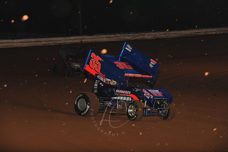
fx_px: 854
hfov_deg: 15.2
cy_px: 76
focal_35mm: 135
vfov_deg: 10.1
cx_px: 114
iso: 1250
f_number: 7.1
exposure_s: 1/320
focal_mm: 135
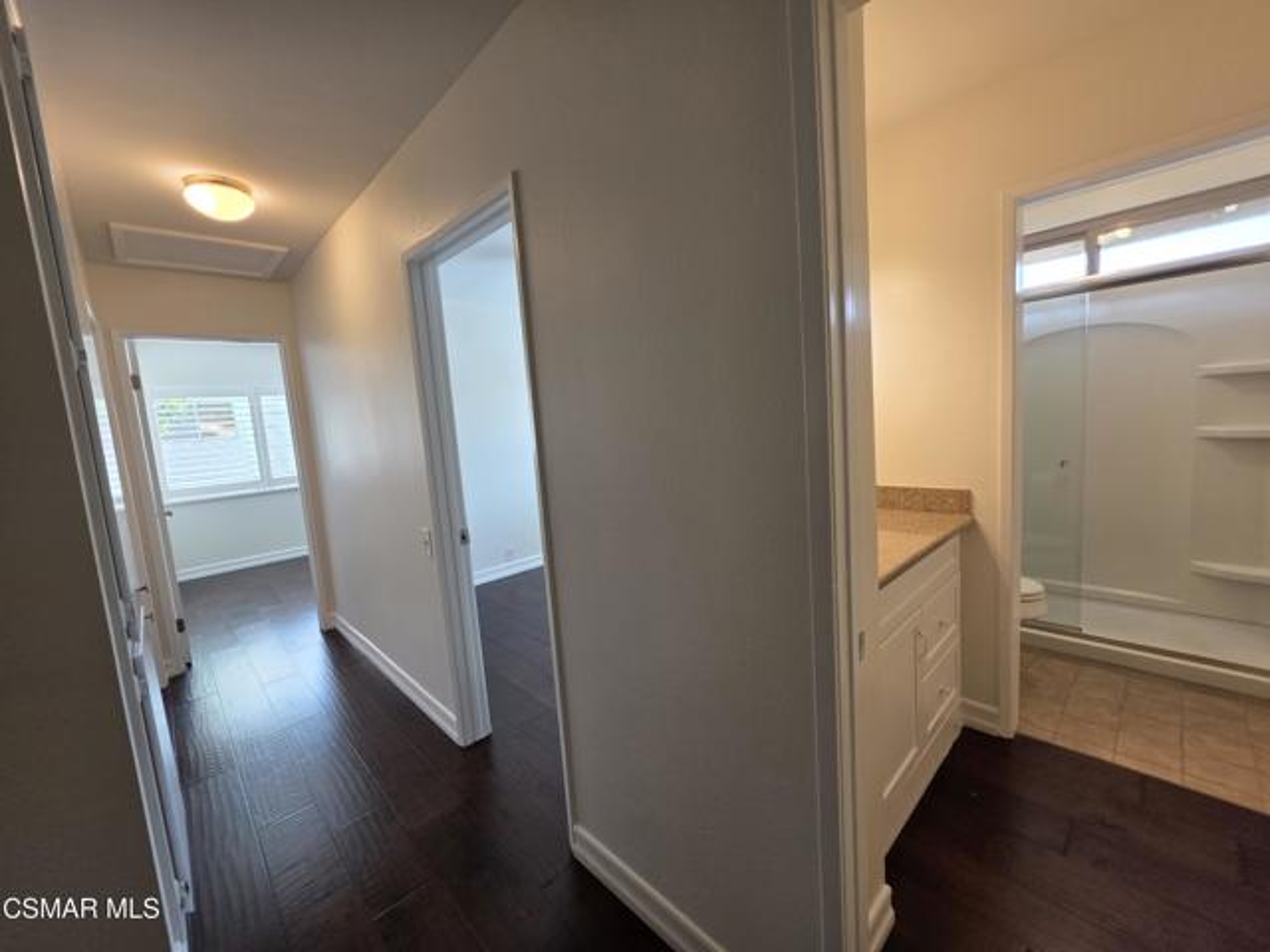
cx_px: 635
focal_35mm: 13
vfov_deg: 89.9
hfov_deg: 106.2
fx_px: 477
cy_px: 476
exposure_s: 1/120
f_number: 1.9
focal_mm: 2.2
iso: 64
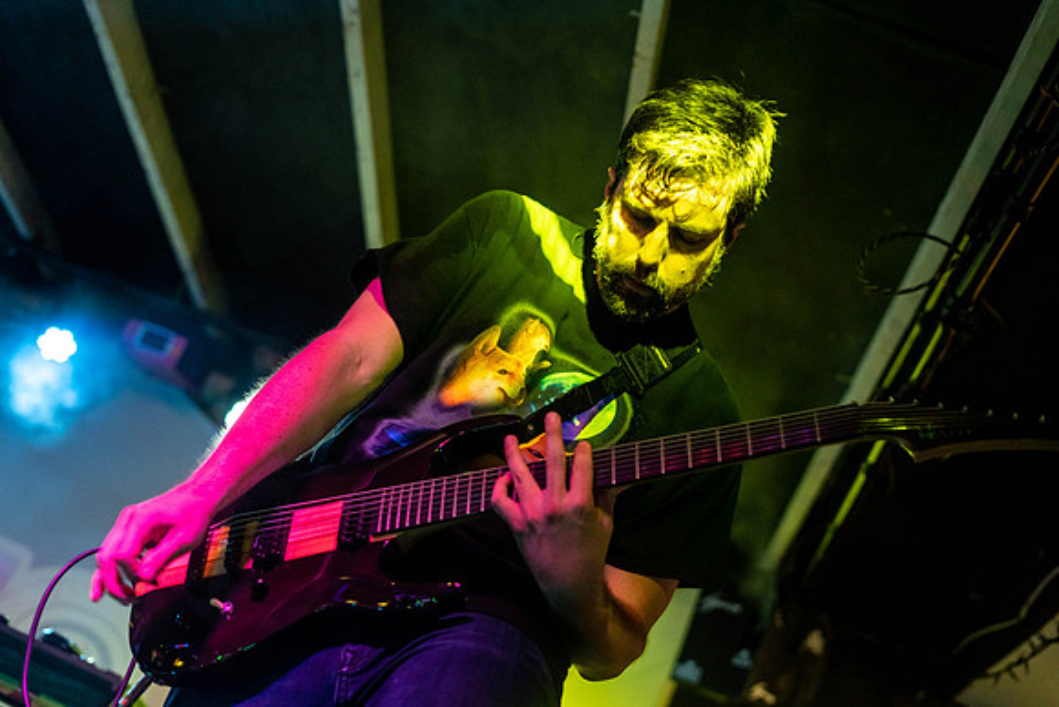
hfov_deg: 39.6
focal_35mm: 50
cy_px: 354
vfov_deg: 27.0
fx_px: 1471
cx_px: 530
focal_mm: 50
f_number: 2.2
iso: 2500
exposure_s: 1/160
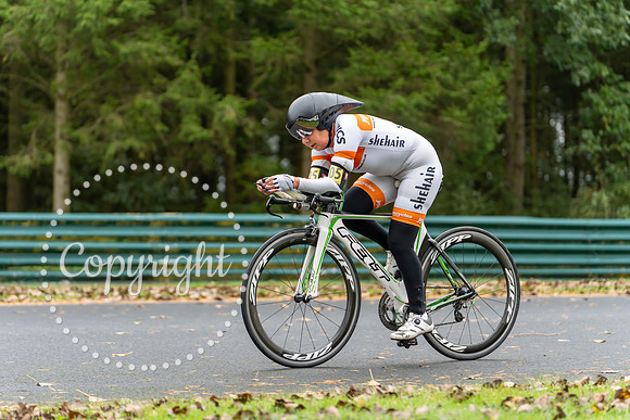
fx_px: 1995
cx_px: 315
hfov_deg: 17.9
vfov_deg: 12.0
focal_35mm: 114
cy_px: 210
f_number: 2.8
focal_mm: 114
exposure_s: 1/1250
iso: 1250
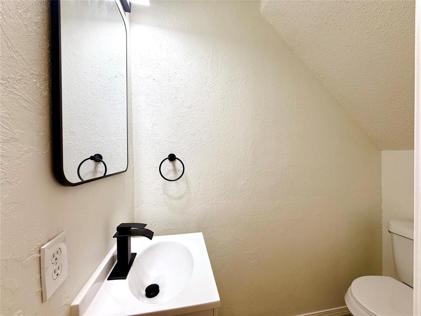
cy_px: 158
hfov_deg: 102.1
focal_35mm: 14
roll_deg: +0.1
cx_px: 210
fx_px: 170
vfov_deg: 85.7
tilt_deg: -0.5
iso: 80
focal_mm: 2.22
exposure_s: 1/120
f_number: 2.2
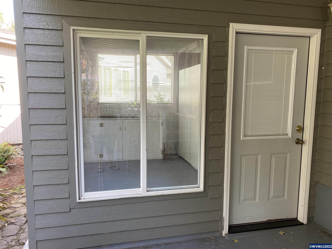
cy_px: 124
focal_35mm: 26
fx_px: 249
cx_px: 166
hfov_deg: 67.3
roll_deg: +0.0
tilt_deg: -6.5
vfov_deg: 53.1
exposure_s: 1/121
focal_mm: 4.25
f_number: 1.8
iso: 40
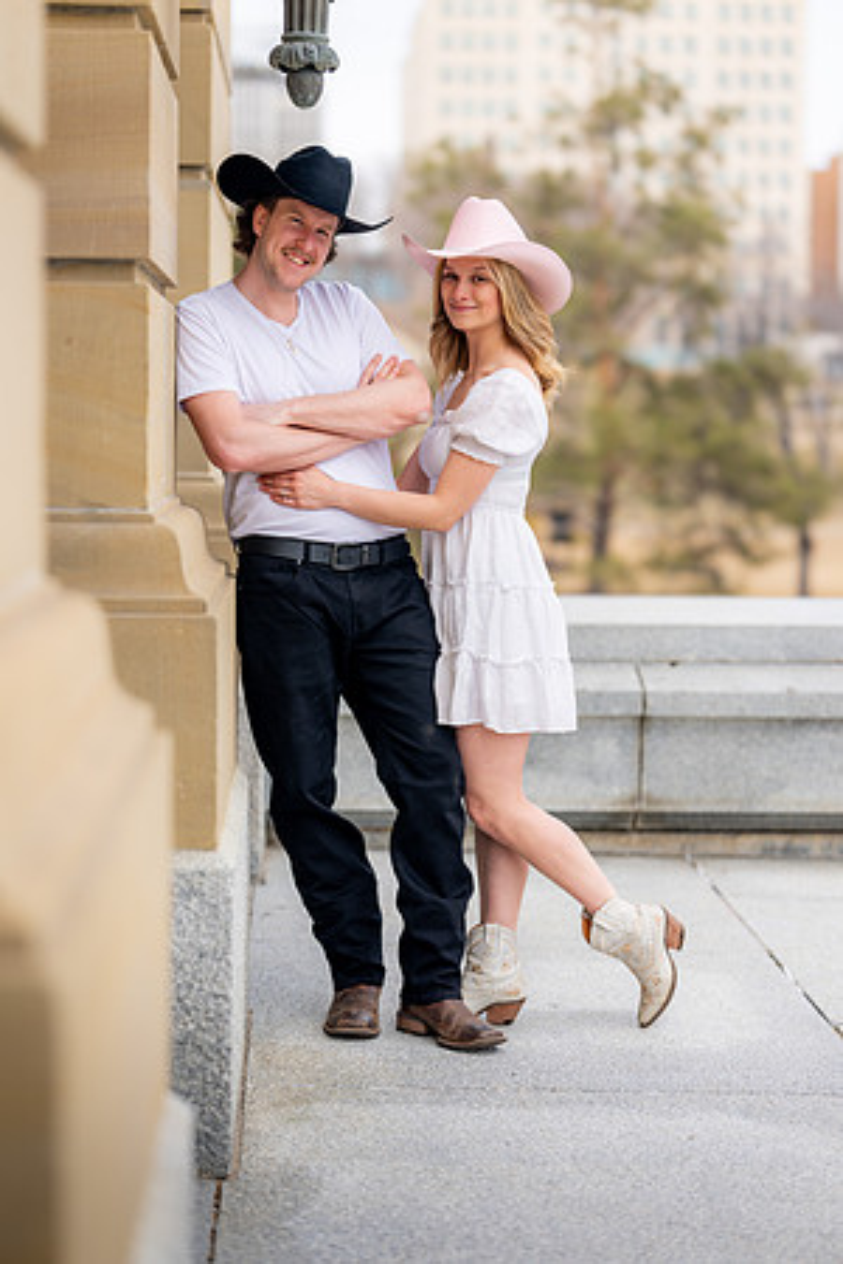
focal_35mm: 79
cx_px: 422
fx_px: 2775
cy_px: 632
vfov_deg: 25.7
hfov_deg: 17.3
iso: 100
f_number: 2
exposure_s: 1/1600
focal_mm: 79
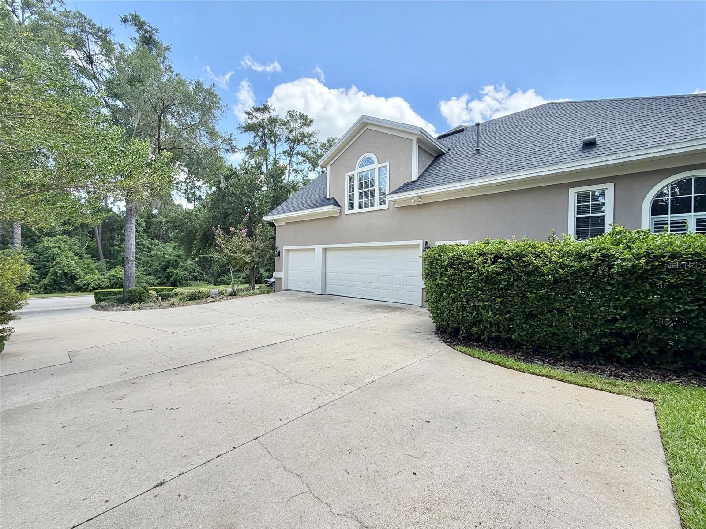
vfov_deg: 85.7
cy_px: 264
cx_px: 353
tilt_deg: -0.9
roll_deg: -0.1
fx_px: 286
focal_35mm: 14
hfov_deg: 102.1
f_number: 2.2
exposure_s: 1/502
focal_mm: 2.22
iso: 40
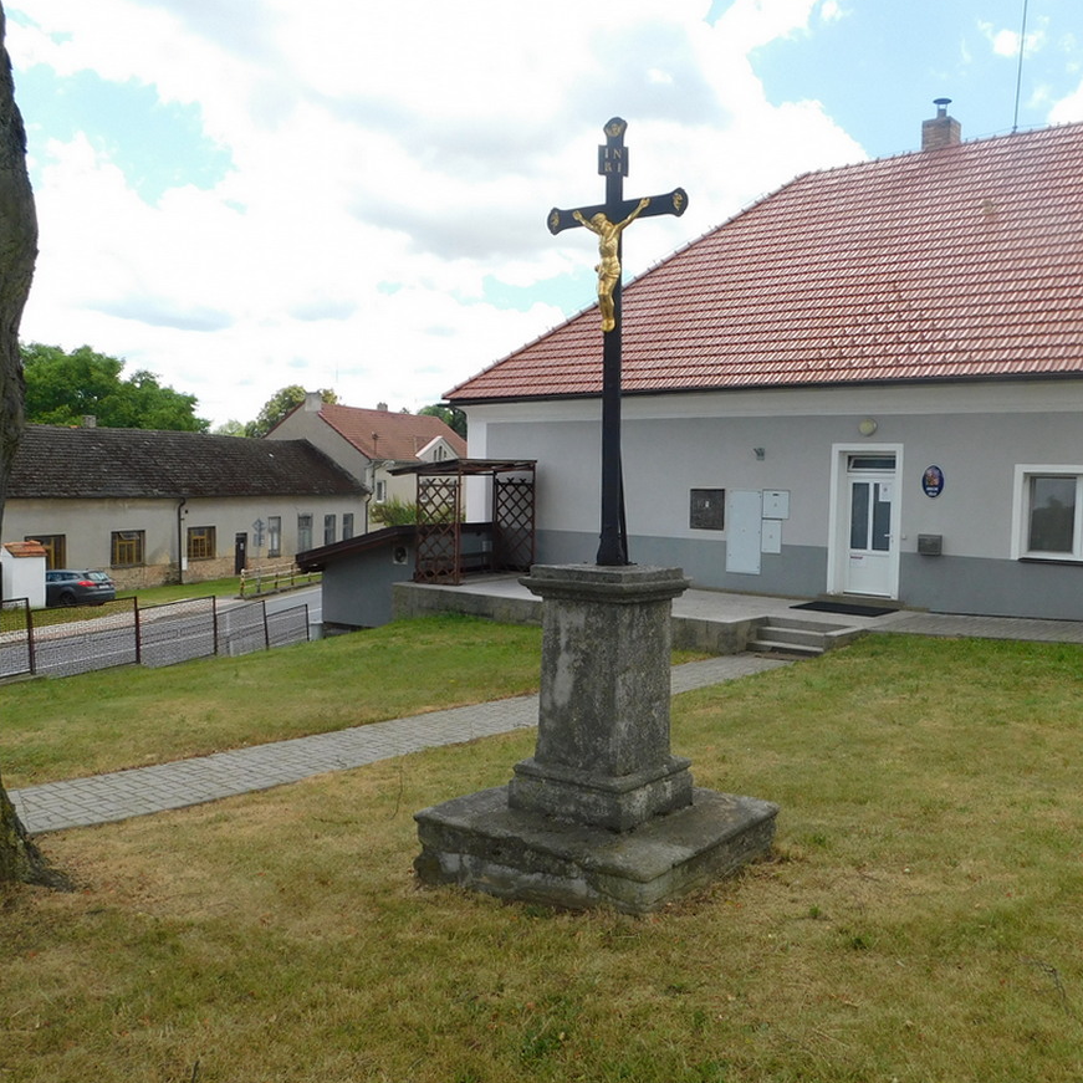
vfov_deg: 57.3
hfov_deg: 57.2
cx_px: 597
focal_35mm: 28
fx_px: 991
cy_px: 541
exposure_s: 1/800
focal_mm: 4
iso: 125
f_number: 3
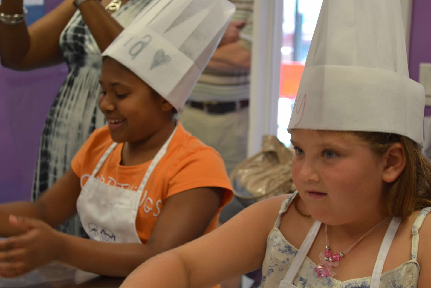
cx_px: 216
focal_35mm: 82
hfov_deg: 24.6
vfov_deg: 16.6
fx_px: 988
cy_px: 144
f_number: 5.6
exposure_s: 1/30
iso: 400
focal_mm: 55
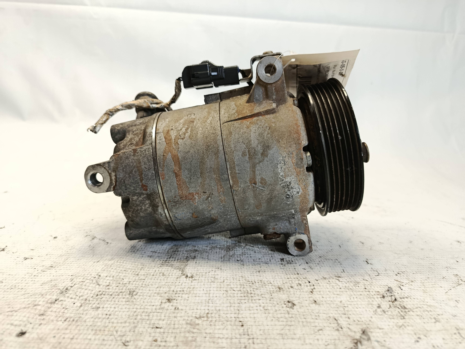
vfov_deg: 56.8
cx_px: 232
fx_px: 322
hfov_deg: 71.6
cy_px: 174
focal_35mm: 24
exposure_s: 1/120
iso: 562
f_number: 1.7
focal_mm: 5.24
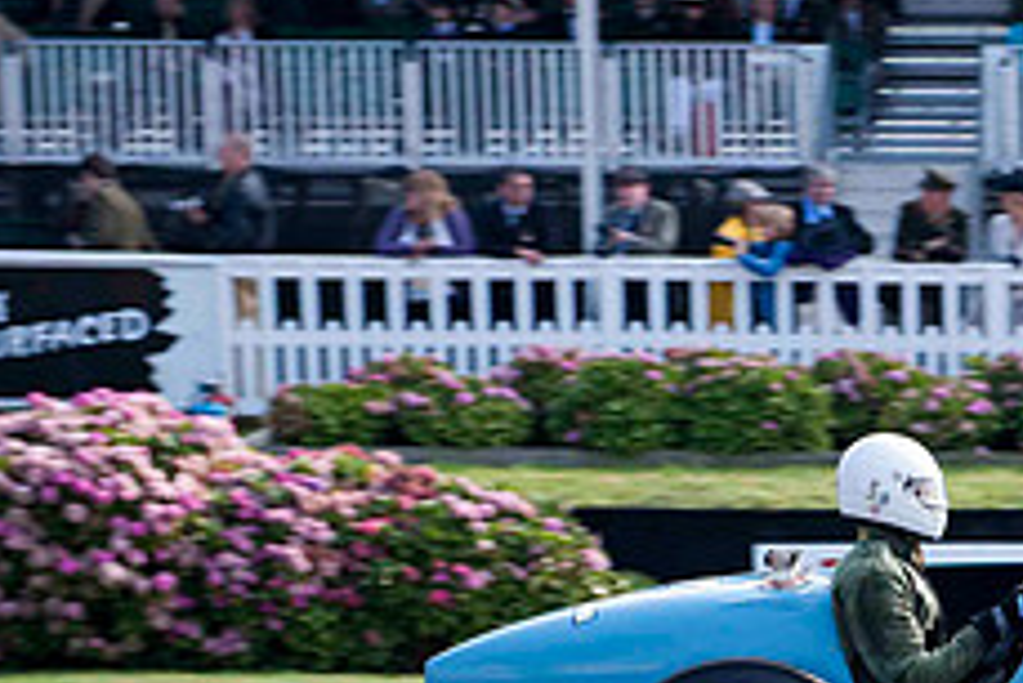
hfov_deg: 11.3
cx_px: 1287
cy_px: 795
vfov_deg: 7.7
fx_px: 5033
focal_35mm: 177
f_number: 4.5
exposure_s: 1/1000
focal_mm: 70
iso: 500
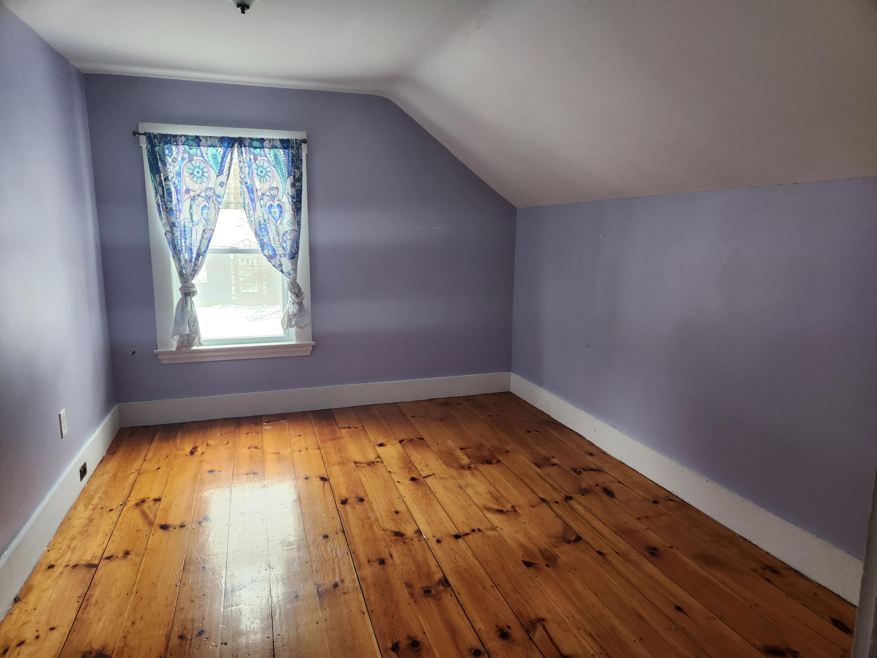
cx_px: 438
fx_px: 583
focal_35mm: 23
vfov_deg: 58.9
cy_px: 329
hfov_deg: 73.9
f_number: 1.8
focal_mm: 5.4
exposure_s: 1/120
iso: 200
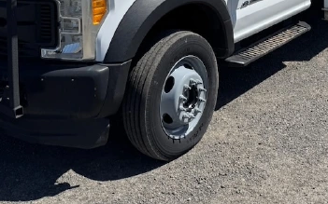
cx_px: 161
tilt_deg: -5.9
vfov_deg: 20.4
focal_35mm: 58
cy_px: -64
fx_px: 518
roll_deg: +1.9
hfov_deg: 35.1
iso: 80
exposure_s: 1/7092
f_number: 1.78
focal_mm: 6.76
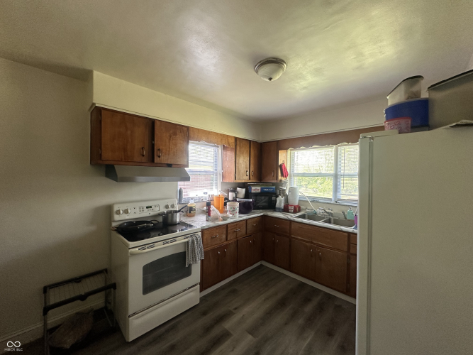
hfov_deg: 102.1
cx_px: 236
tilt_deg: -0.2
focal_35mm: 14
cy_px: 178
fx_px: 191
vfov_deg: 85.7
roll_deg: -1.5
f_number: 2.2
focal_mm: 2.22
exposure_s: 1/99
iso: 160
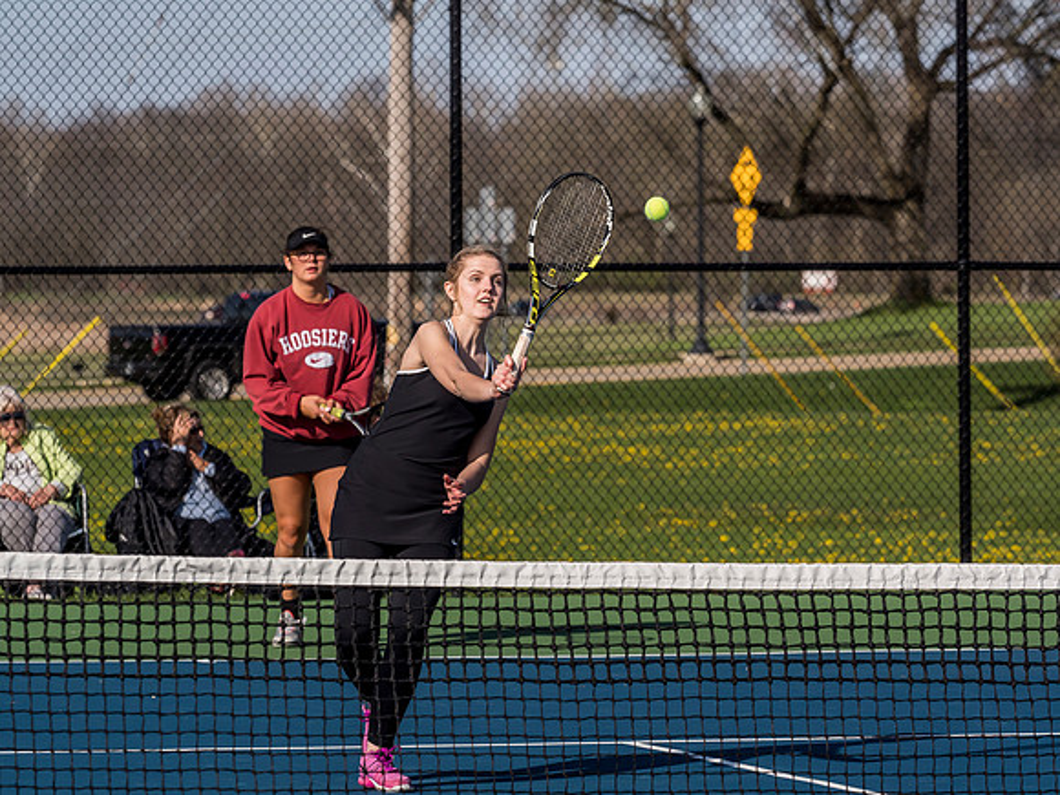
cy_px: 398
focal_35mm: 260
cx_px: 530
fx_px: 7962
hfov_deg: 7.6
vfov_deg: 5.7
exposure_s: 1/1600
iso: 400
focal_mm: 130
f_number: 5
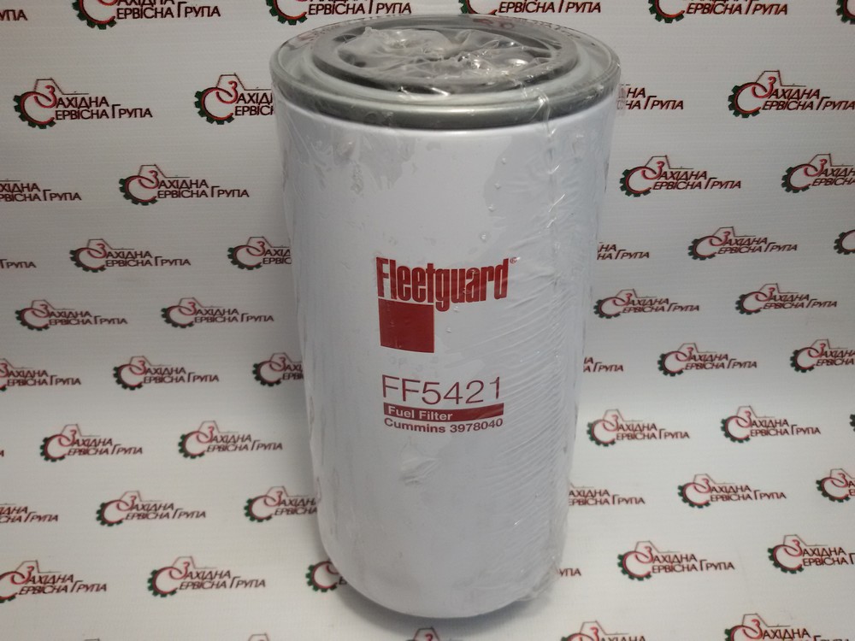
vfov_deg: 45.4
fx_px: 766
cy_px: 320
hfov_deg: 58.4
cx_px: 428
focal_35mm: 31
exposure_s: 1/100
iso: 80
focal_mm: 2.93
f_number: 2.4
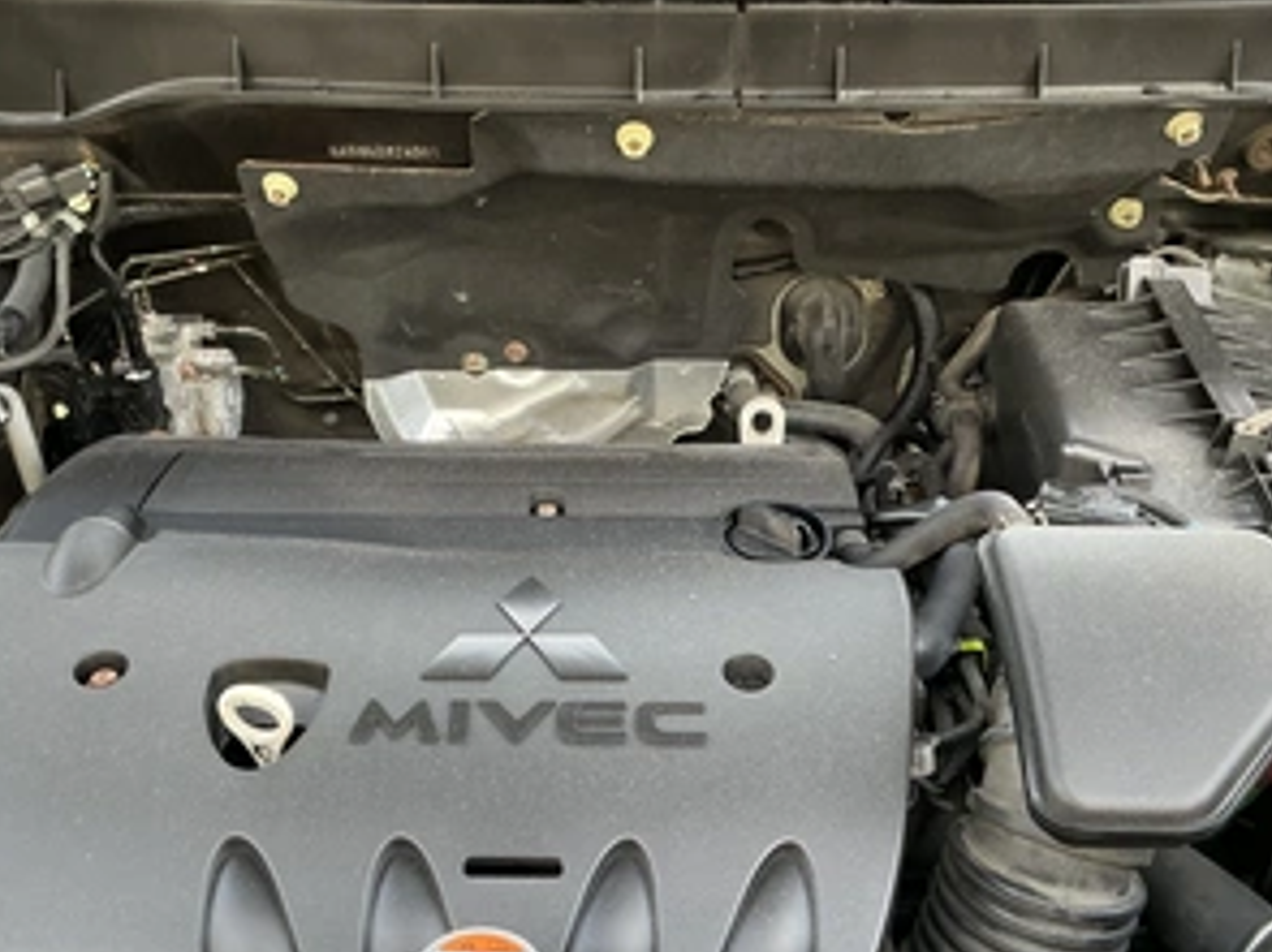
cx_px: 599
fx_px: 1396
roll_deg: +1.1
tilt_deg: -33.7
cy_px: 513
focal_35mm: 38
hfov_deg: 49.0
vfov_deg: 37.7
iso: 64
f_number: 1.8
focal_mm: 3
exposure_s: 1/66
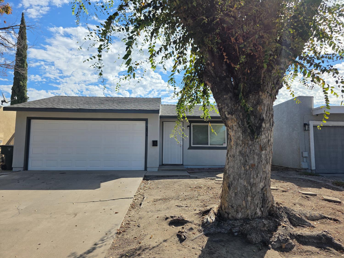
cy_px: 129
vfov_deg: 58.9
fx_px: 229
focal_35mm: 23
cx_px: 172
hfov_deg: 73.9
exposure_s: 1/7626
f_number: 1.7
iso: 80
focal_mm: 6.3
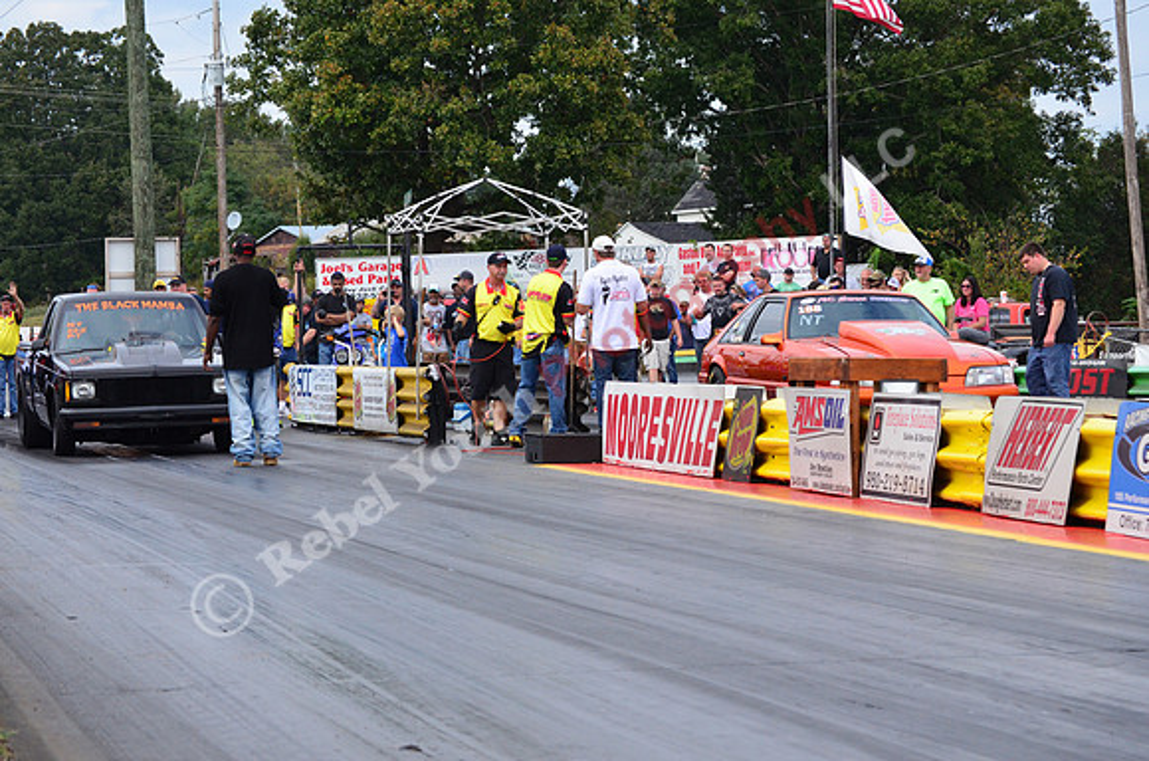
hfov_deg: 20.1
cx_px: 574
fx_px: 3248
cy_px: 380
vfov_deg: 13.4
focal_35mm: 102
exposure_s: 1/1000
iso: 1000
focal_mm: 68
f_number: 8
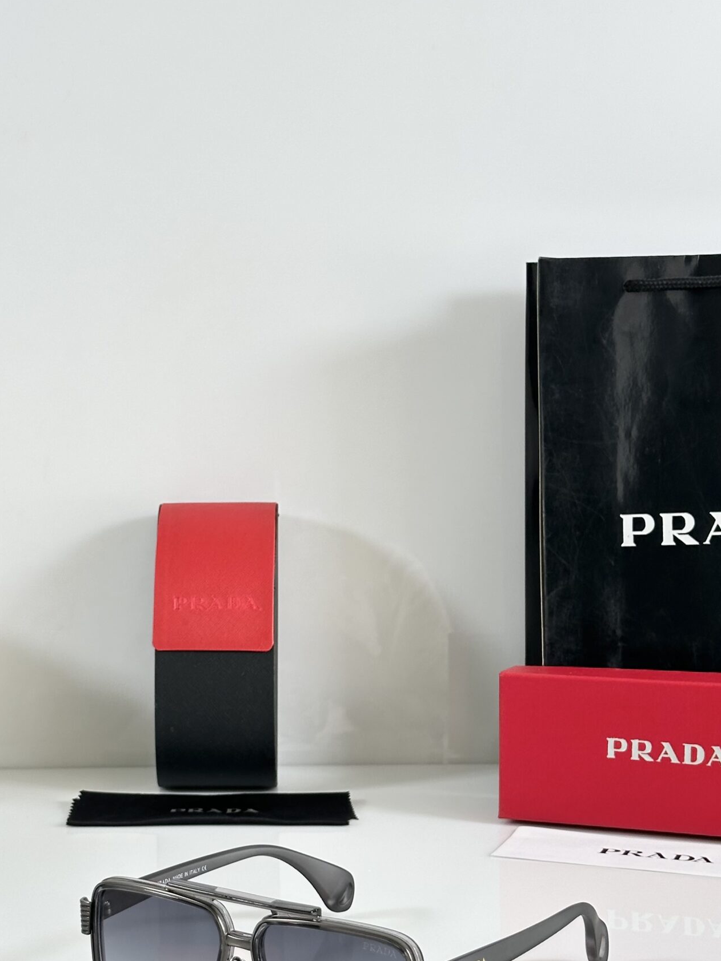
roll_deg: +0.3
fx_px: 2028
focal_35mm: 73
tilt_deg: -7.1
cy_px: 560
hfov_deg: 20.1
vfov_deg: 26.6
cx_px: 273
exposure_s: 1/133
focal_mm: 6.86
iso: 80
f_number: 1.78
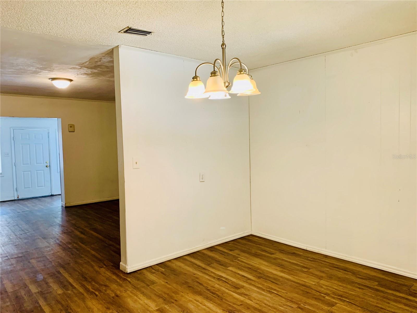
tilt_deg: -4.8
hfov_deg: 67.3
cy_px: 156
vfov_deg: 53.1
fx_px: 313
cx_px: 208
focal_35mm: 26
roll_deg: +1.8
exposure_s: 1/60
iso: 125
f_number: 1.8
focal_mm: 4.25
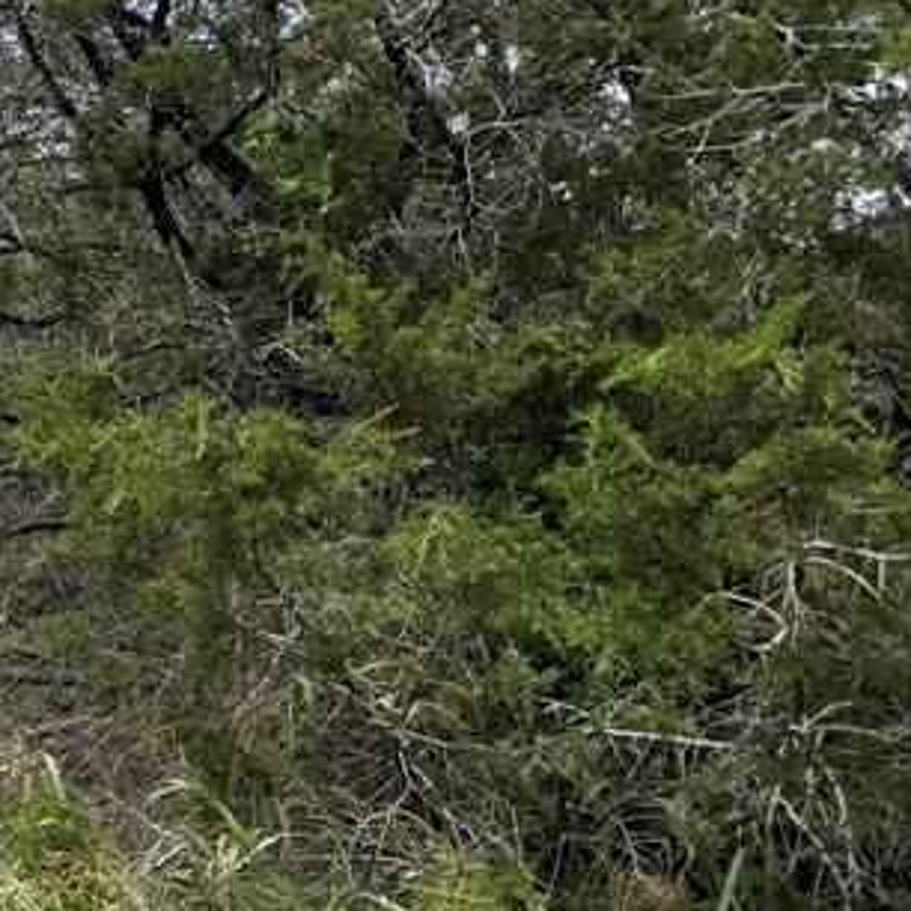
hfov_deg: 19.9
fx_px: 2114
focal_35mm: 71
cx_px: -578
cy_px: 396
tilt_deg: +0.6
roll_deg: -0.6
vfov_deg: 24.3
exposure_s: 1/4167
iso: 80
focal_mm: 6.76
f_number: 1.78
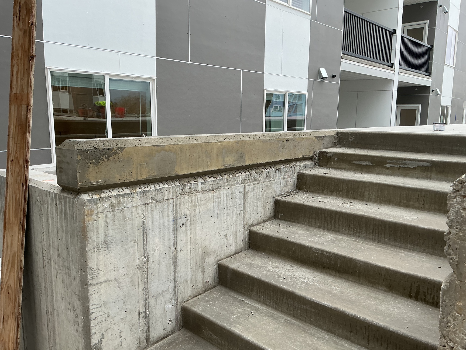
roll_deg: -0.6
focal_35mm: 29
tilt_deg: -5.1
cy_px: 175
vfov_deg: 48.2
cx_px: 233
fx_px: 390
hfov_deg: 61.7
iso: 25
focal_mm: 3
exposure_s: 1/299
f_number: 1.8
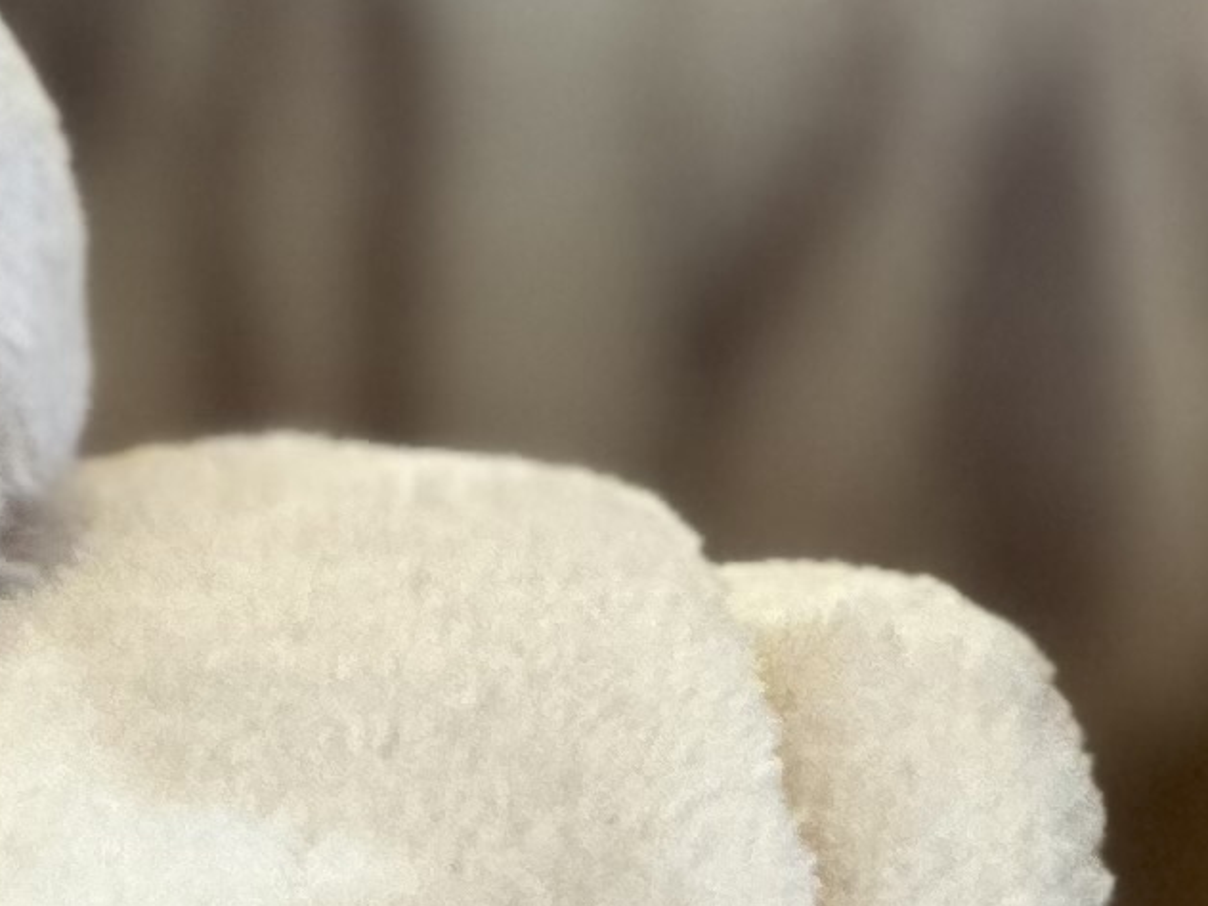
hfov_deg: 3.9
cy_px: 883
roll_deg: -1.6
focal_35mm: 491
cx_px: -2598
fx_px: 17135
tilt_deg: -21.3
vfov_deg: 3.0
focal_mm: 9
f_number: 2.8
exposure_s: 1/50
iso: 125
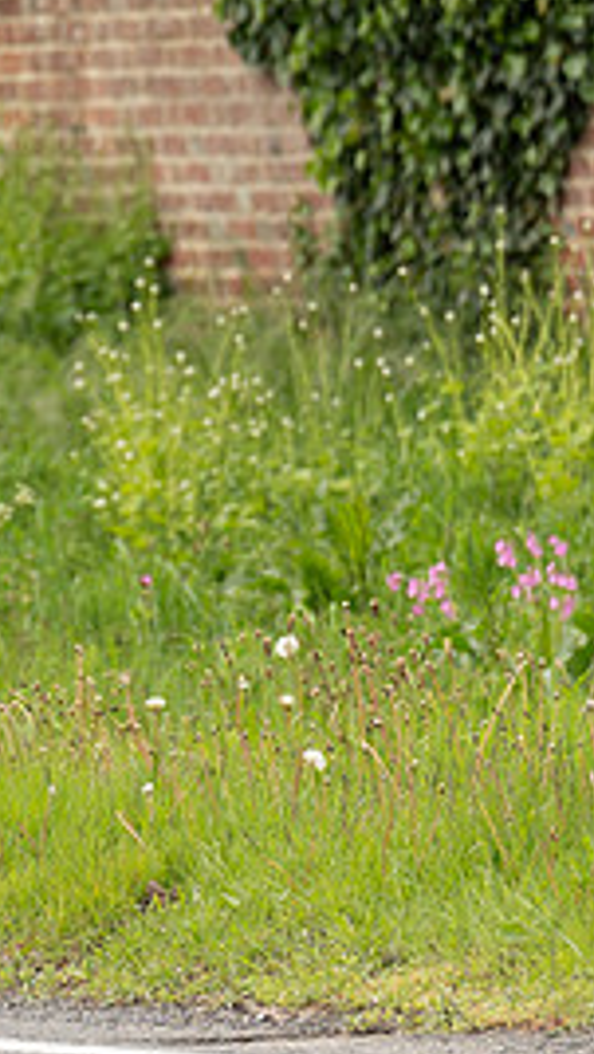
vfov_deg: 3.3
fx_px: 18457
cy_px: 363
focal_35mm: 660
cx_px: -598
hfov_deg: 1.8
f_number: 3.5
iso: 400
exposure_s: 1/1000
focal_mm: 200
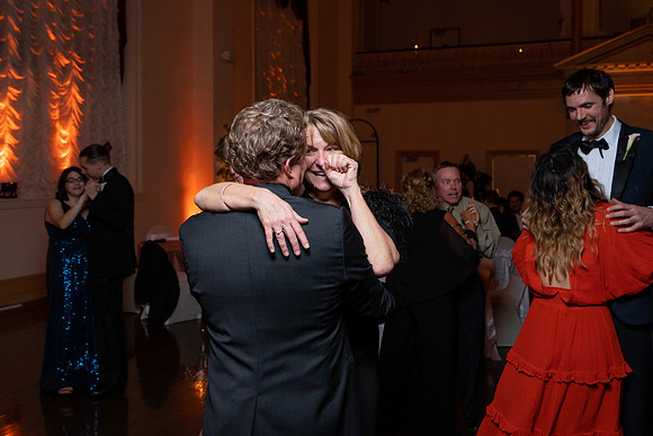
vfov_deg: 34.2
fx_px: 707
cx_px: 293
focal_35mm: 39
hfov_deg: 49.5
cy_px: 196
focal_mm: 35
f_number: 4
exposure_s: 1/200
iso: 2000
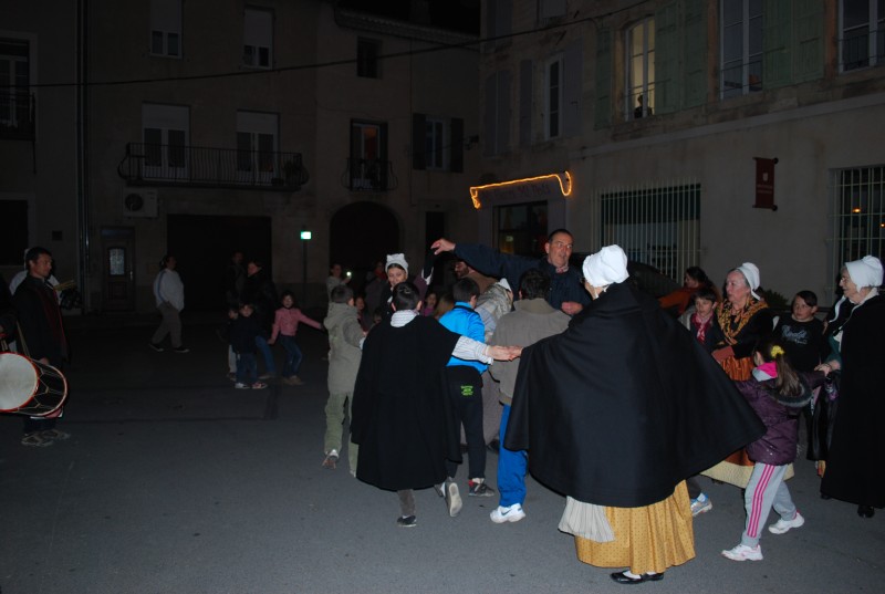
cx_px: 442
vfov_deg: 48.1
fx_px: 665
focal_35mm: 27
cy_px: 297
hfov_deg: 67.3
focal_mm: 18
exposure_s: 1/60
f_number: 3.5
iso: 250
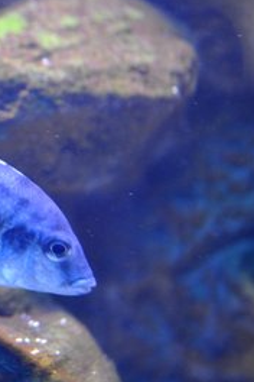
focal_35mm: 91
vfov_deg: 22.4
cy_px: 200
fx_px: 963
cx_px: -55
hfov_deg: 14.5
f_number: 4
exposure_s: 1/100
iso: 1600
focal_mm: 50
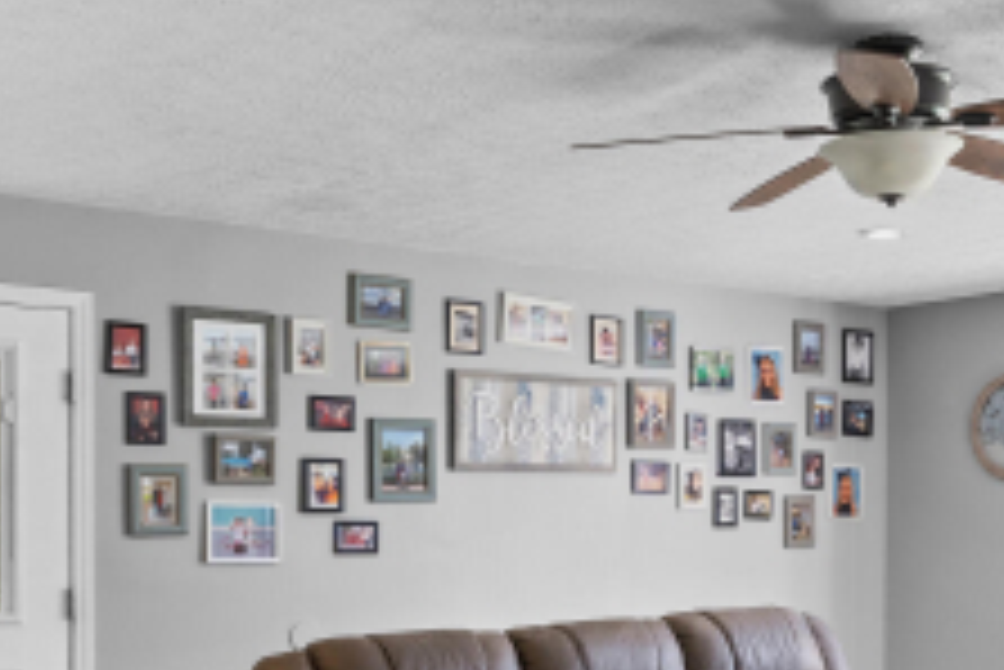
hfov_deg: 40.9
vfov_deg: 28.7
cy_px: 324
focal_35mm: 47
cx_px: 725
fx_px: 1312
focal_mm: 14
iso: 200
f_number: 10
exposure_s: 1/2.5
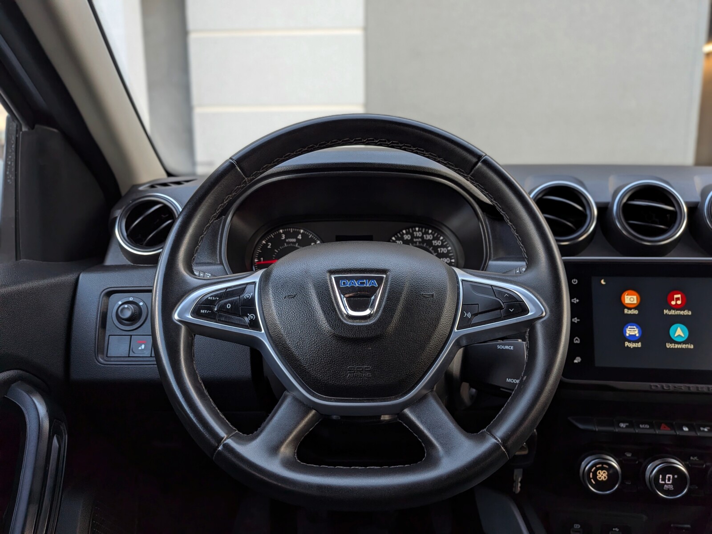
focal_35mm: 24
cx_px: 356
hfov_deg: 71.6
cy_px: 267
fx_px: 494
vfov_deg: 56.8
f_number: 1.7
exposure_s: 1/90
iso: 38
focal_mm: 4.53
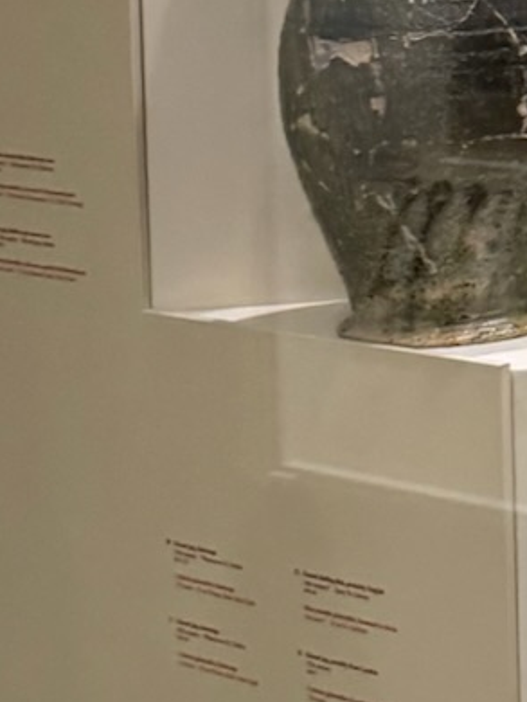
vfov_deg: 15.1
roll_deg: +0.3
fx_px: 2555
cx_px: 1322
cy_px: -151
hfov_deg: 10.1
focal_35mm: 126
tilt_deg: -0.2
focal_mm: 6.76
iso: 500
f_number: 1.78
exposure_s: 1/57
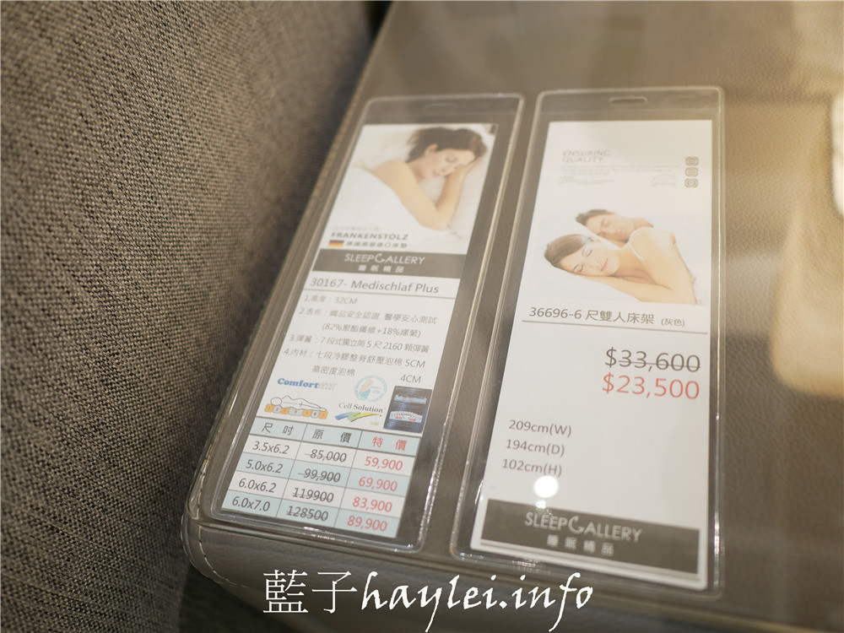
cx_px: 422
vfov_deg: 46.8
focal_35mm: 30
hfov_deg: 60.0
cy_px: 316
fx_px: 731
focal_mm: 15
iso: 250
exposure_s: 1/60
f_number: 1.7
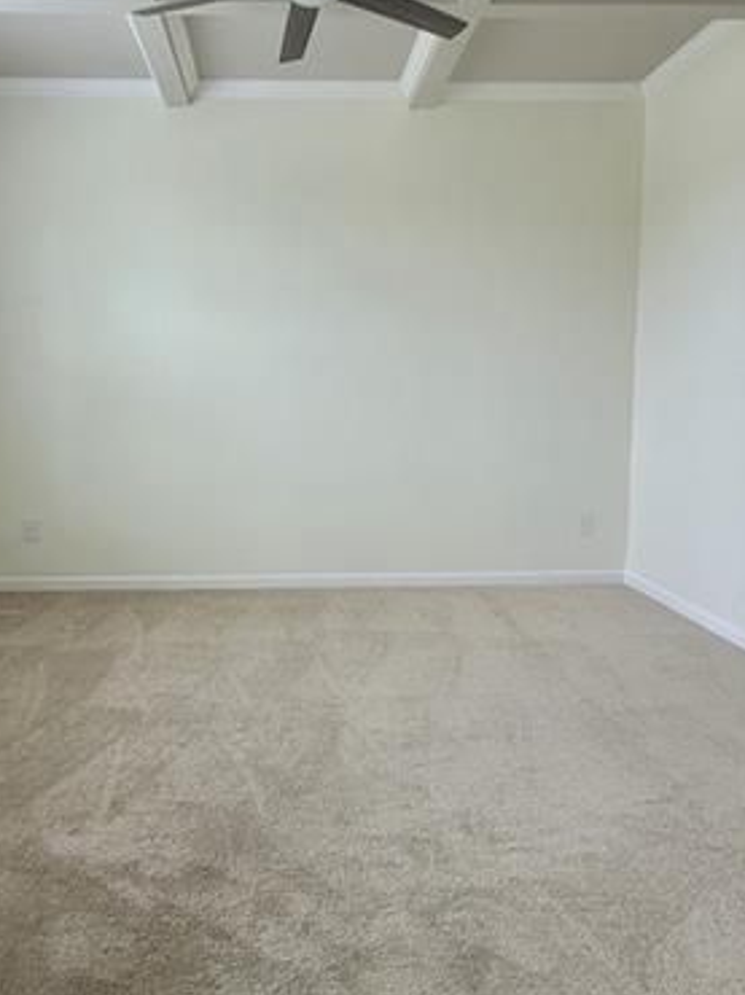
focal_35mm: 27
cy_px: 484
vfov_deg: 65.3
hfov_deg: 51.0
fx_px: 776
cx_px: 301
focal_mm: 1.74
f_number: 2.2
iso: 100
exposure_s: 1/60
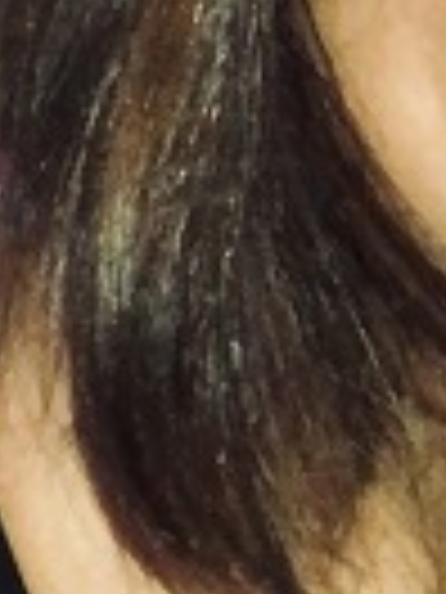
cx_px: 563
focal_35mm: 170
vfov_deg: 11.6
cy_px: 194
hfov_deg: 8.6
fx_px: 2920
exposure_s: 1/30
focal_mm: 2.87
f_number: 2.2
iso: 400
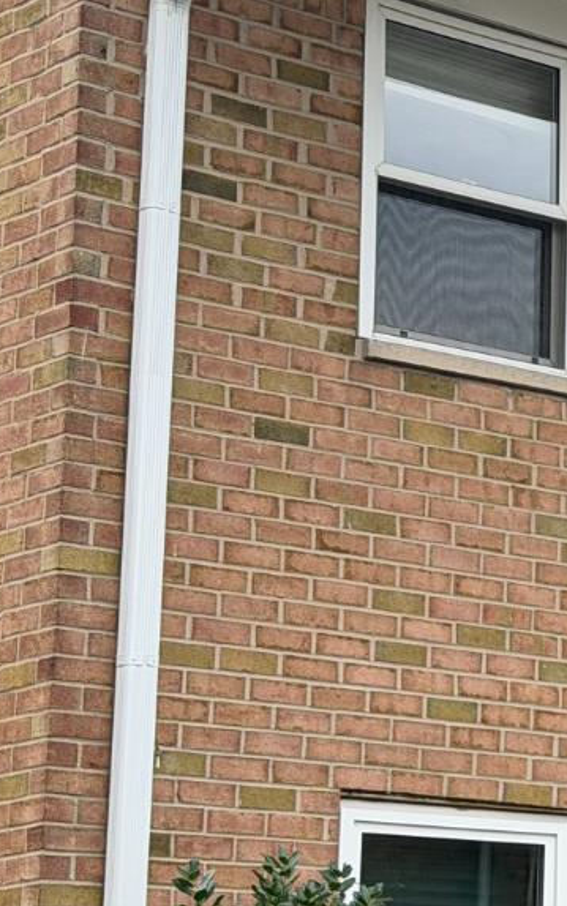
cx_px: 1173
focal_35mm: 133
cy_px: 507
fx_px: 3287
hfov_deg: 9.2
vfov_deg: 15.7
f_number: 1.78
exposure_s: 1/1264
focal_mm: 6.76
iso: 100
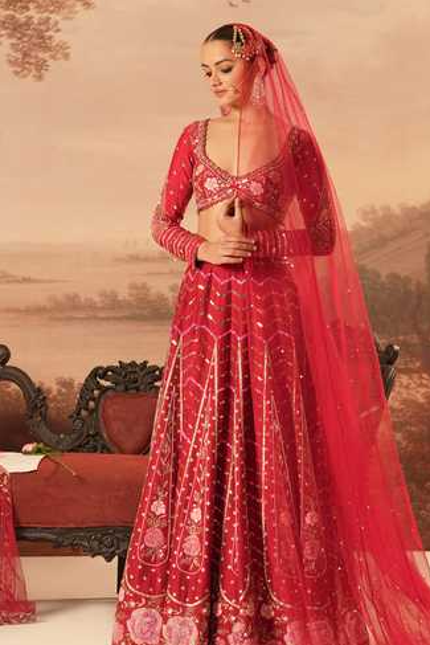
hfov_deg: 14.1
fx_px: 1737
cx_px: 230
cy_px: 345
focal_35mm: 97
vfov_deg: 21.0
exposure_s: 1/125
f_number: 4
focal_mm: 90
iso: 1600
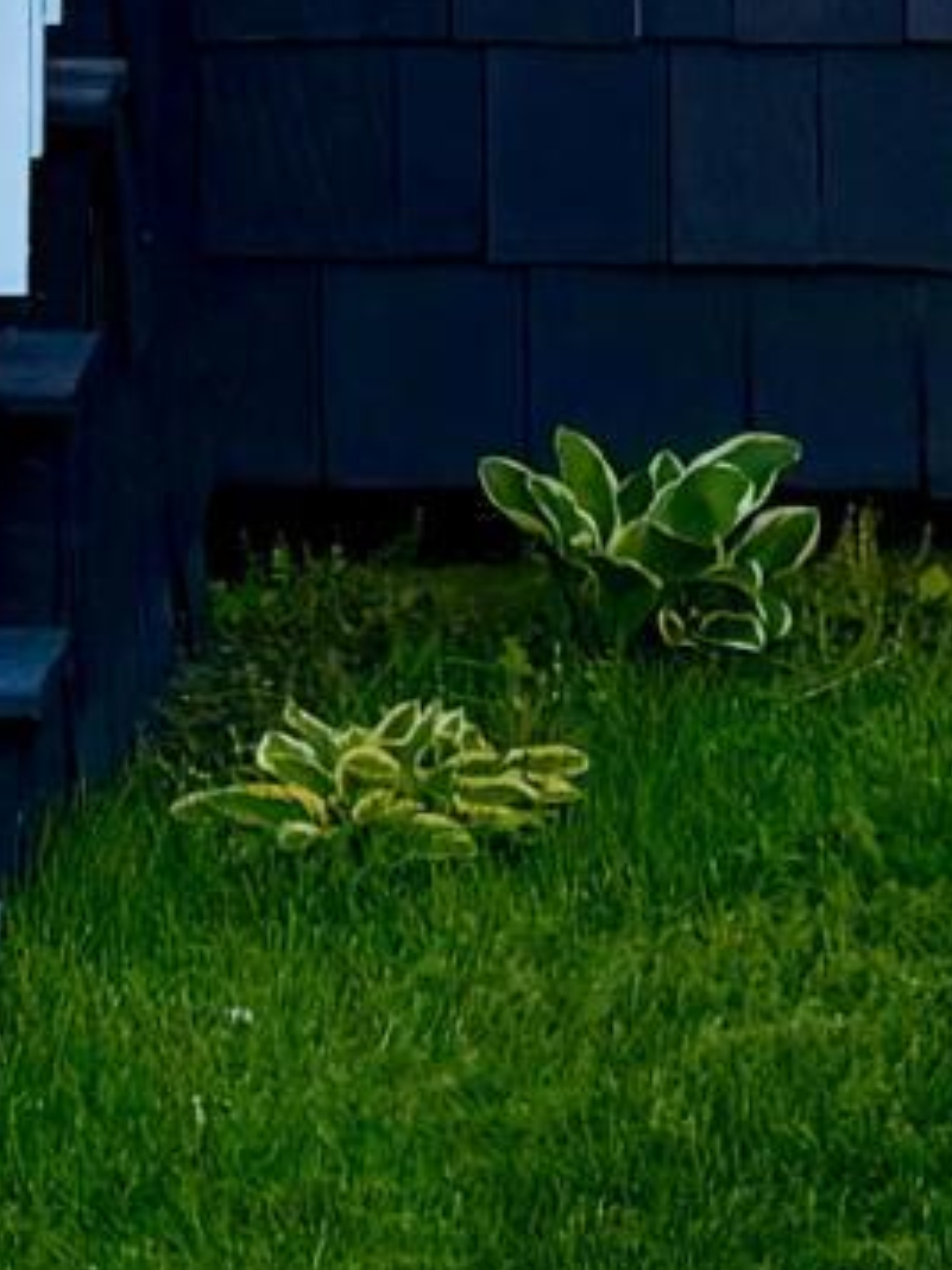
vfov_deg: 8.7
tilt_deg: +6.9
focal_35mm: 202
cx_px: 346
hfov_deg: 7.4
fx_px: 7407
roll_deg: +0.1
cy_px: -2058
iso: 80
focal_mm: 6.76
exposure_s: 1/1585
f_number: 1.78
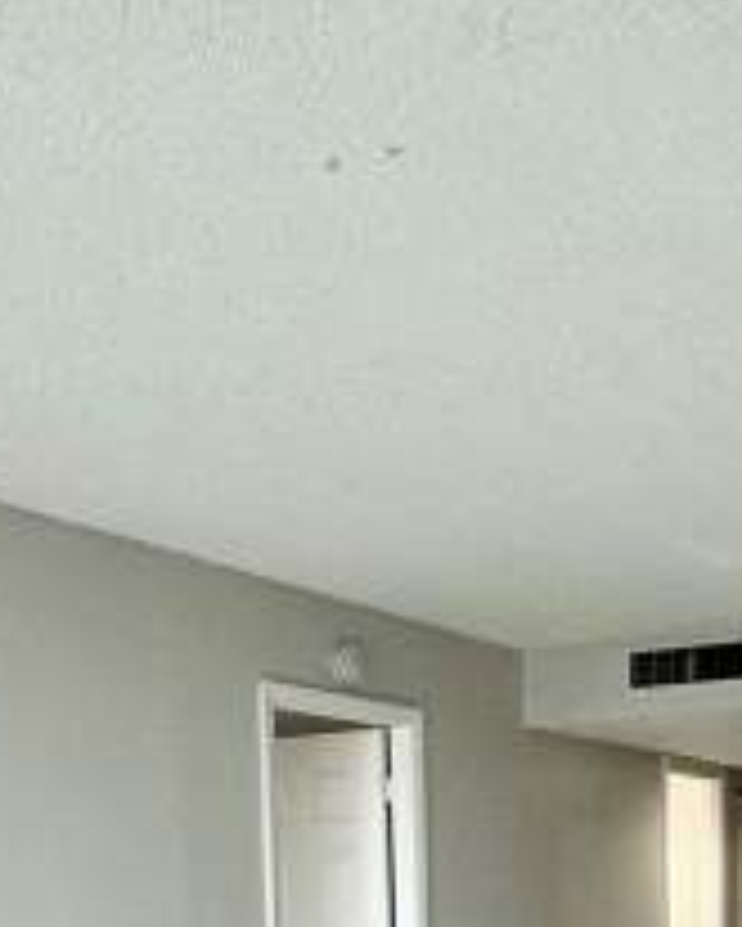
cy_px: 1096
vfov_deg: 30.4
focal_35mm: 53
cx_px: 513
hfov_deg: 28.4
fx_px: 1454
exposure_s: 1/120
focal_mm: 2.22
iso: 125
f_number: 2.2
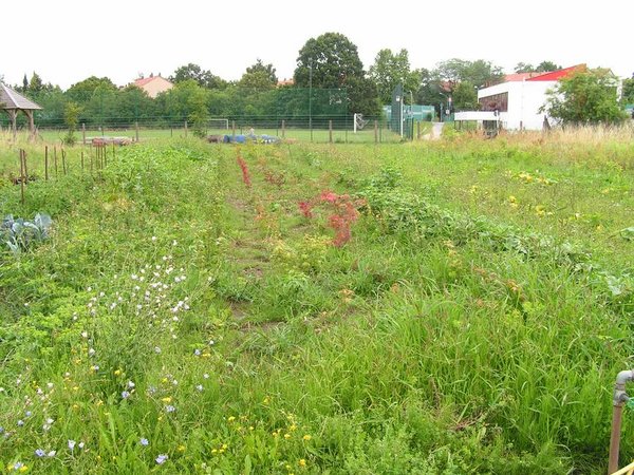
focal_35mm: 38
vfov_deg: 37.7
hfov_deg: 49.0
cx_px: 317
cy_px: 238
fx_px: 696
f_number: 5.6
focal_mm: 6.3
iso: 50
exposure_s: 1/60
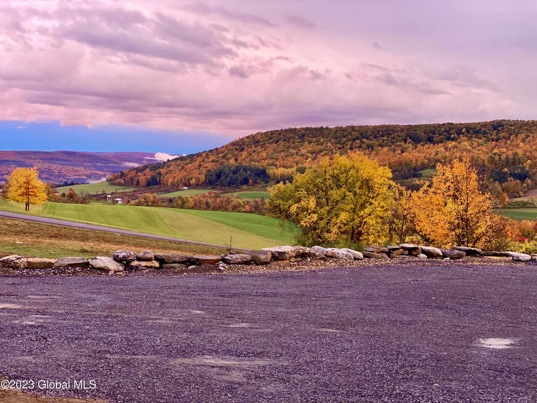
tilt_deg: -2.5
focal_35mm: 52
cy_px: 202
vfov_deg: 28.0
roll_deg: -1.4
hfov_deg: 36.8
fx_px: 807
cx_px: 268
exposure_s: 1/40
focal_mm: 6
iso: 250
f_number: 2
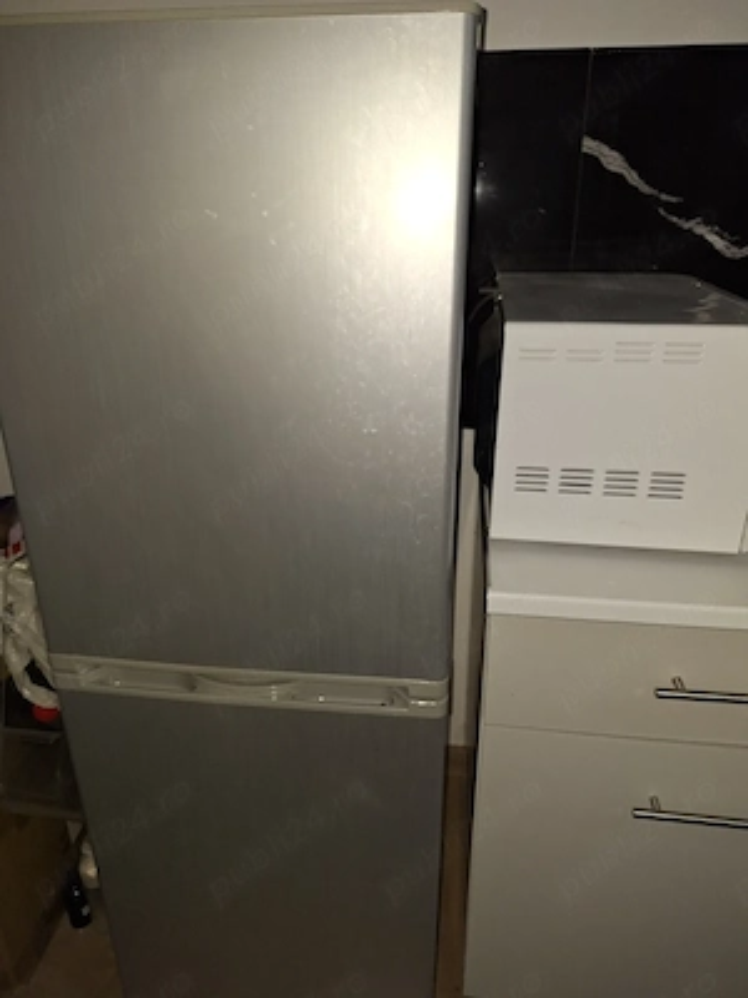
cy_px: 499
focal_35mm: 23
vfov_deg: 73.9
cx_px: 374
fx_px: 663
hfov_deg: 58.9
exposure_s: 1/50
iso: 80
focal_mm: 5.54
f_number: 1.8
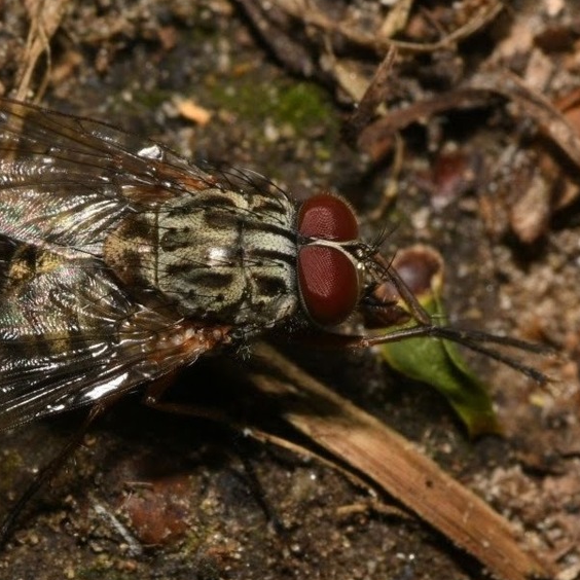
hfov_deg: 7.7
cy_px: 295
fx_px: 4317
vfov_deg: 7.7
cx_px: 139
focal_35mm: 228
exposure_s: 1/60
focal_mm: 105
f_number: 29
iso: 100
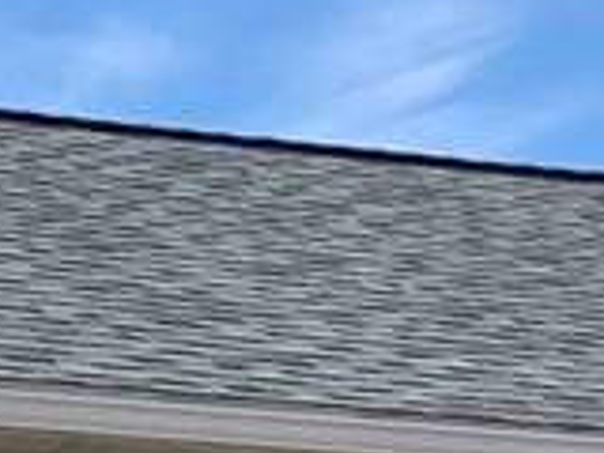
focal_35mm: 365
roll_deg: +0.3
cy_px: 1219
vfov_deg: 4.0
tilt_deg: +1.7
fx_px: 6369
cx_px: 1027
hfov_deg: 5.4
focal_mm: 6.6
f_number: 2.8
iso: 20
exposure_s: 1/407
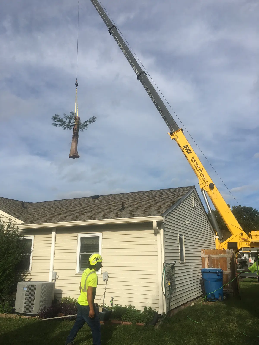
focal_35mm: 29
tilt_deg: +17.3
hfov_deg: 48.2
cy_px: 172
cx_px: 130
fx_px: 289
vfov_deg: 61.7
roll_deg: -0.2
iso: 25
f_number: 2.2
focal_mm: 4.15
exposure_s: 1/2653
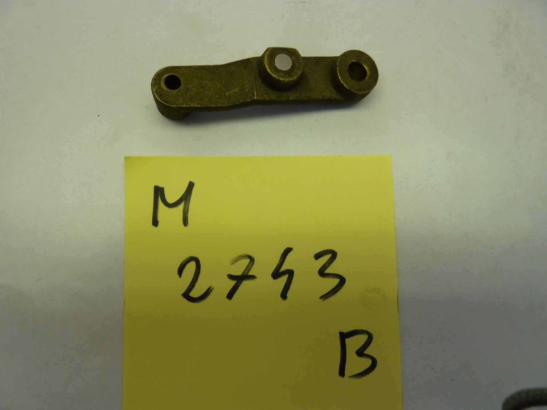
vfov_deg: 54.9
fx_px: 395
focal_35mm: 25
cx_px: 274
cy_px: 205
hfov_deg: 69.4
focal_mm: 4.1
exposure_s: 1/60
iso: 80
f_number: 3.3
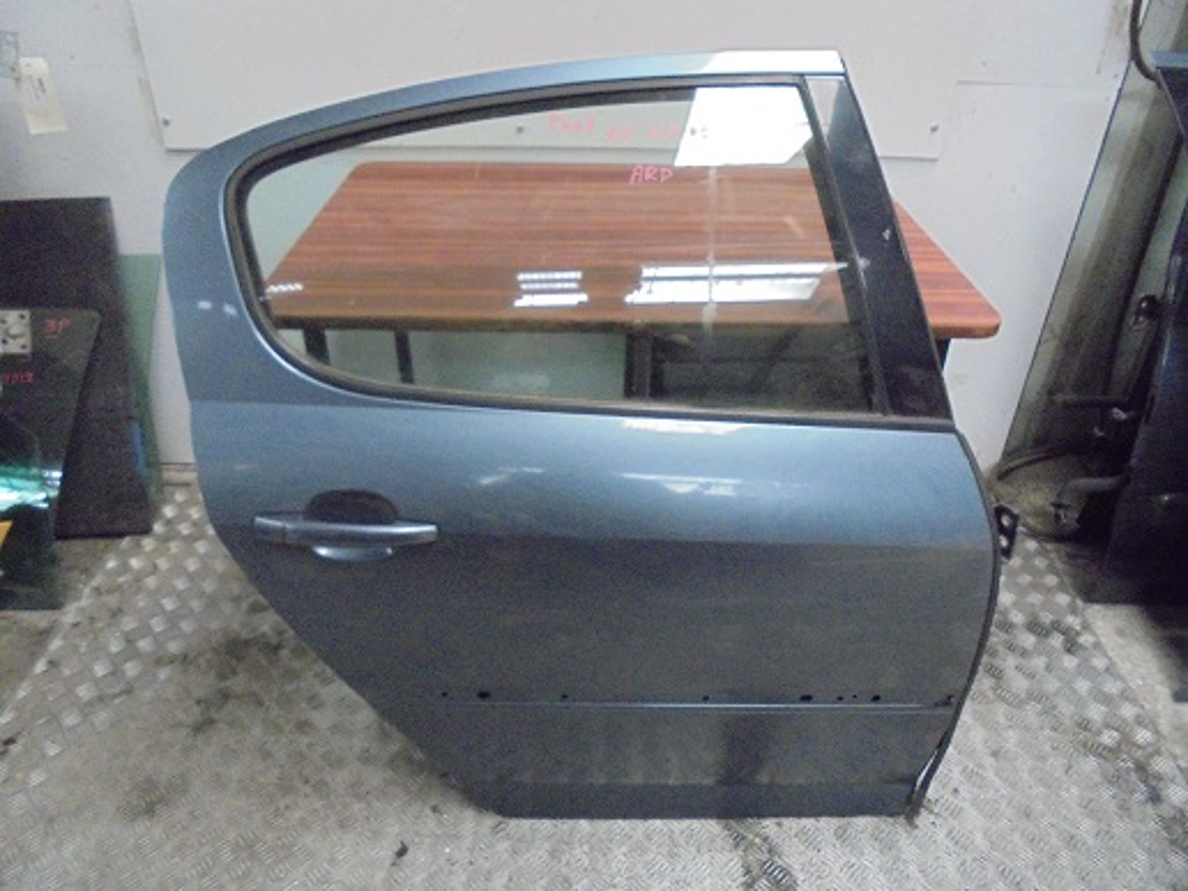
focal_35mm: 26
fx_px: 892
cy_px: 446
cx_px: 594
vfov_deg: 53.1
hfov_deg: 67.3
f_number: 3.5
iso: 800
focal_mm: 4.6
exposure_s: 1/80
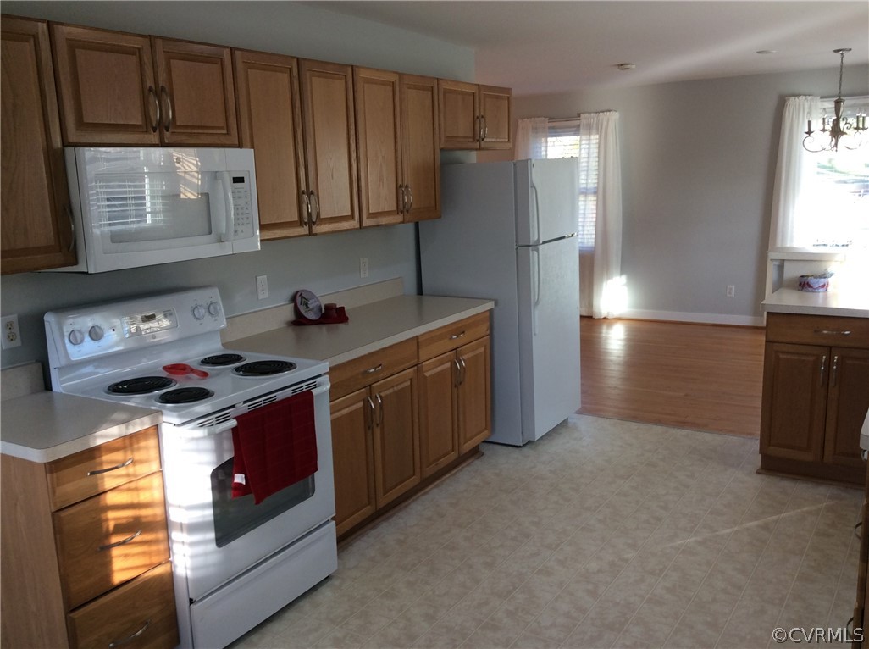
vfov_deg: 44.0
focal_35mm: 32
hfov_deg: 56.9
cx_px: 434
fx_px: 802
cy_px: 324
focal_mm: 3.3
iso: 32
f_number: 2.4
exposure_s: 1/40
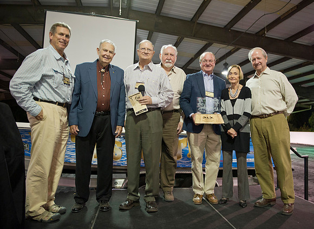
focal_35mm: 30
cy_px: 111
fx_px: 268
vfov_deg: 46.3
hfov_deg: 60.5
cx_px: 179
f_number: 2.8
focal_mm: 27
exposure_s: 1/50
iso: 800
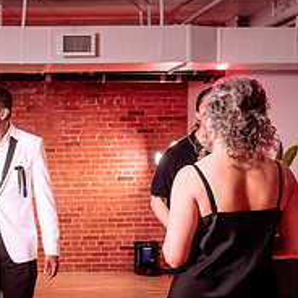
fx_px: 760
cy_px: 246
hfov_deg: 21.4
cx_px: -6
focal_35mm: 78
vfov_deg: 21.9
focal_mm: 27
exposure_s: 1/200
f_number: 4
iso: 640
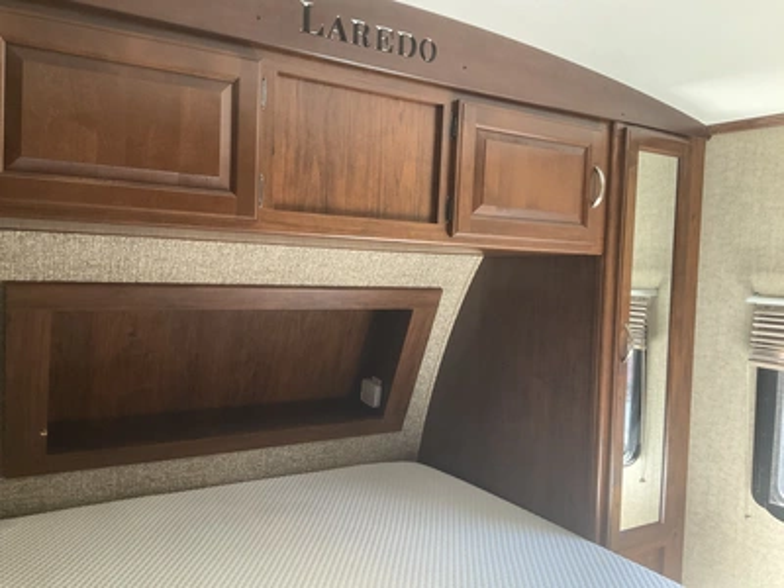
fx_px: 657
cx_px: 392
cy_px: 294
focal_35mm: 29
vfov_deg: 48.2
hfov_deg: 61.7
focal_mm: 3
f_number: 1.8
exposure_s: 1/60
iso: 160
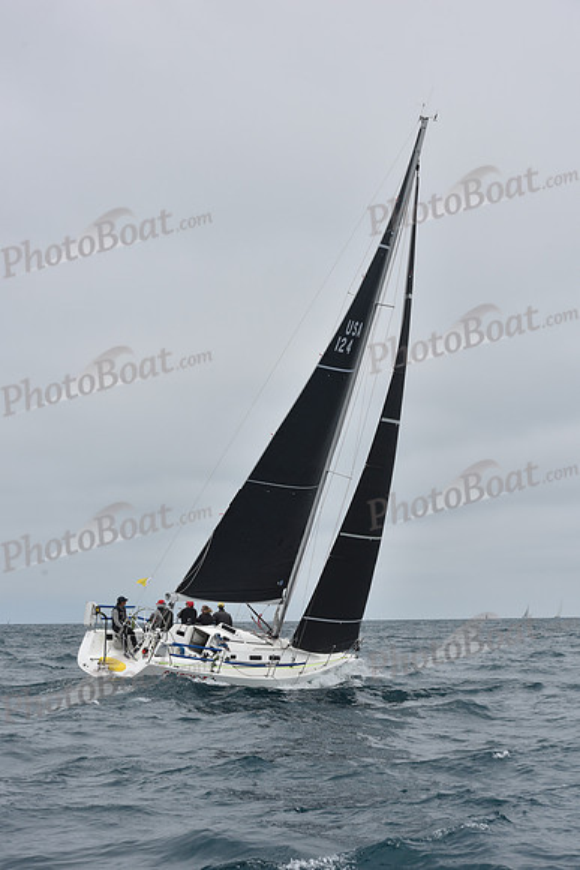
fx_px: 1691
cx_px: 290
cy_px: 435
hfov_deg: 19.5
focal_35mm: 70
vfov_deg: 28.8
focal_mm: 70
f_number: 10
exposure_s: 1/800
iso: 250
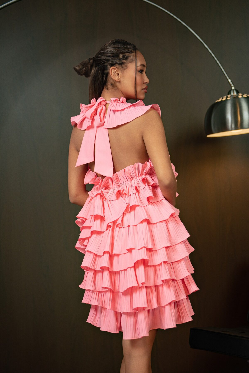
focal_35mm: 62
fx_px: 643
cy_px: 186
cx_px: 124
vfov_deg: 32.4
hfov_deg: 21.9
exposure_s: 1/400
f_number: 2.5
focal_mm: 62
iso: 250
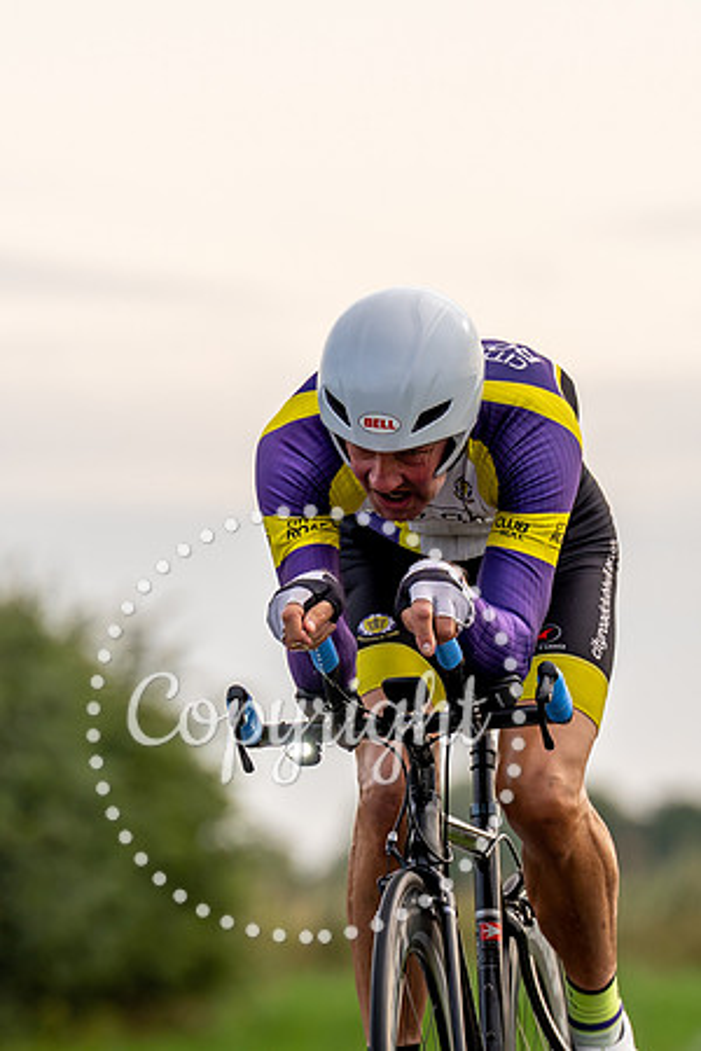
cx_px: 497
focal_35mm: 499
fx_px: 14579
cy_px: 634
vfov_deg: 4.1
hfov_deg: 2.8
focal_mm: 200
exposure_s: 1/800
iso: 100
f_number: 3.5
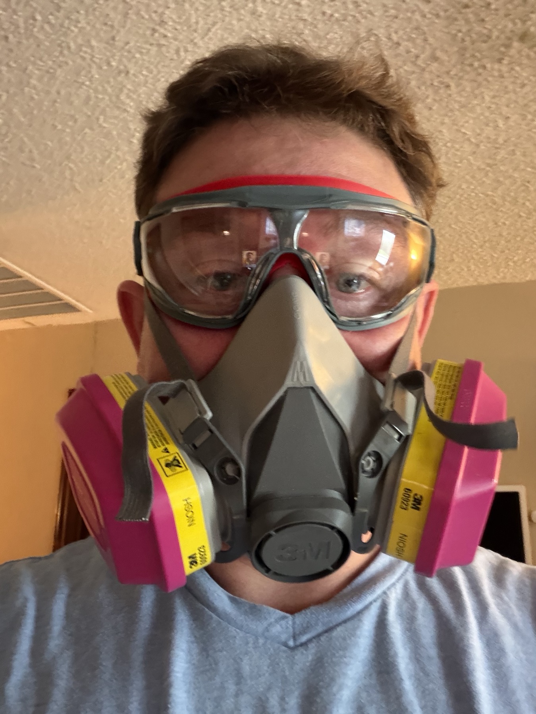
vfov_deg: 60.0
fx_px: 619
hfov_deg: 46.8
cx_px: 268
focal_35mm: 30
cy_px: 357
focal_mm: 2.71
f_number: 1.9
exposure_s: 1/15
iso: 800
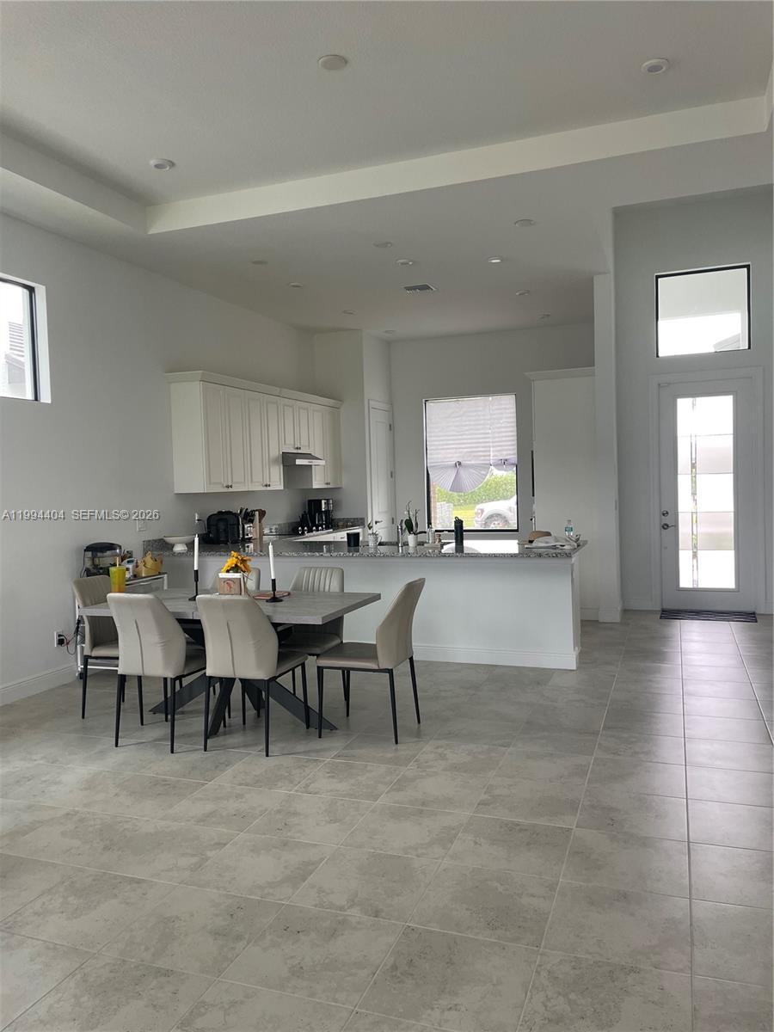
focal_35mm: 26
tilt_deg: -1.9
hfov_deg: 53.1
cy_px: 516
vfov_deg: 67.3
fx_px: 775
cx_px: 387
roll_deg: +2.0
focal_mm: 4.2
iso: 80
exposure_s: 1/121
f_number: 1.6
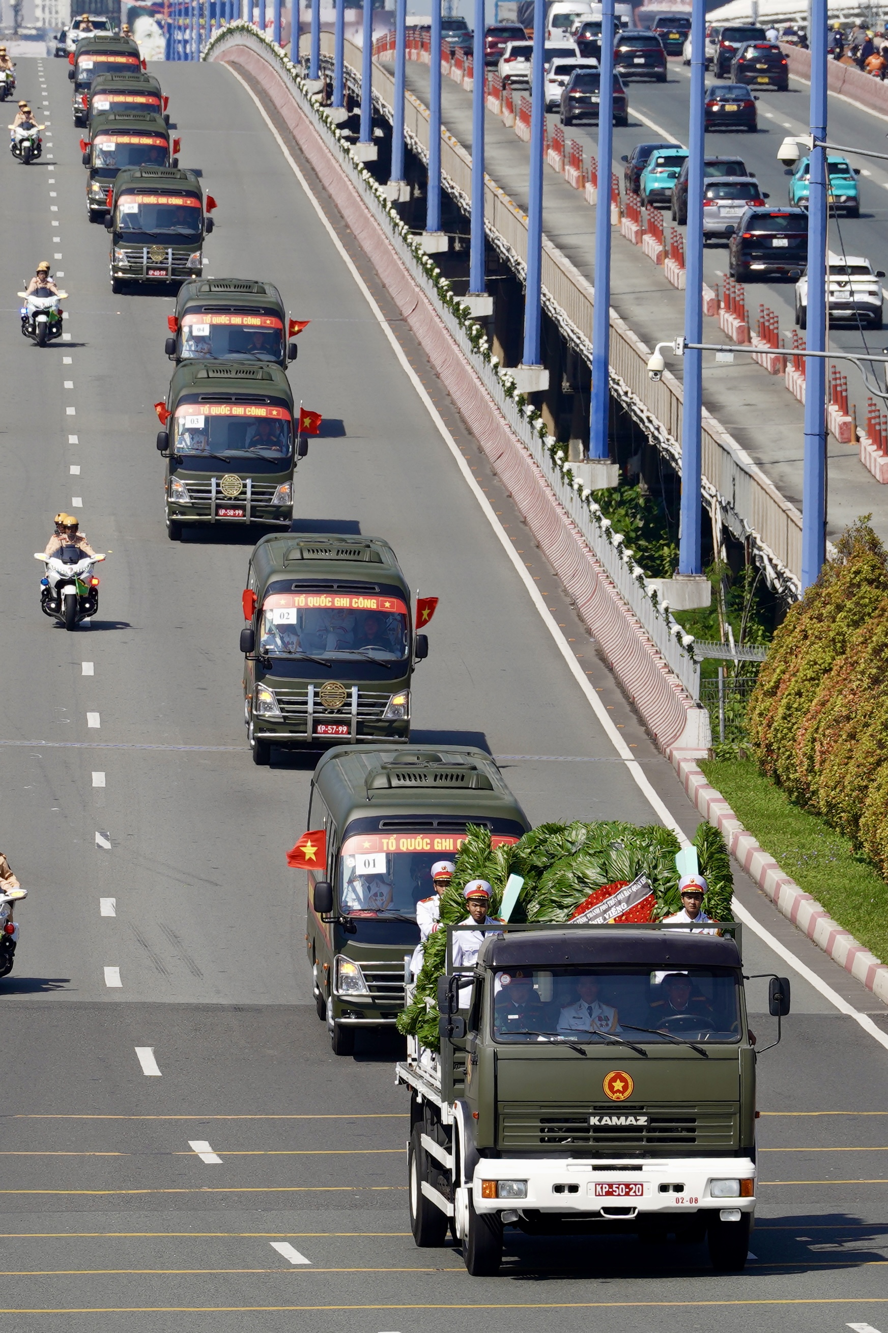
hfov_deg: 4.6
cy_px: 666
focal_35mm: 300
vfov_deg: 6.9
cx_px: 444
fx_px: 11101
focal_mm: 200
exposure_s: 1/250
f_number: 7.1
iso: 50
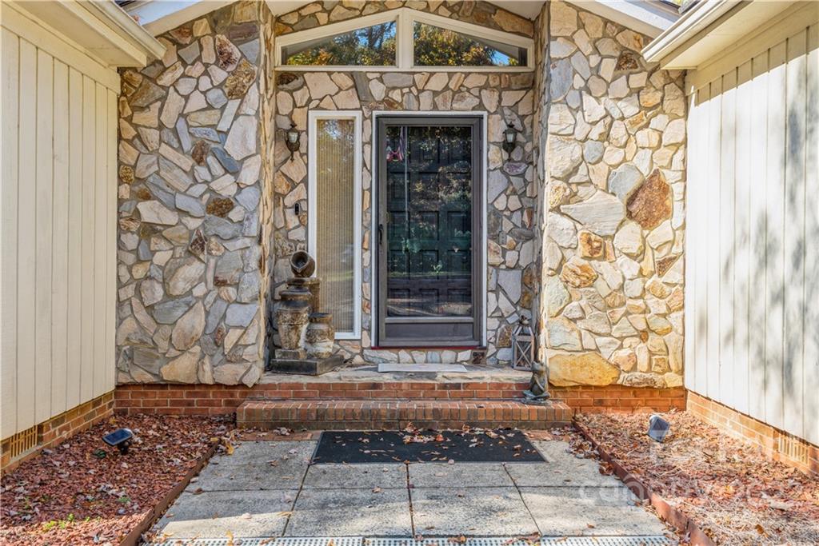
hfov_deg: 58.7
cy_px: 273
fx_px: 728
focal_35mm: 32
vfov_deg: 41.1
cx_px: 410
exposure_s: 1/25
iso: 100
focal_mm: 32
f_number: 11
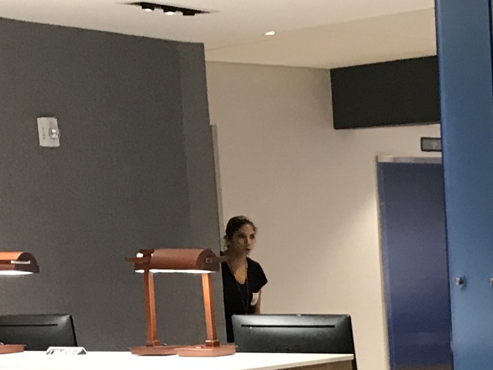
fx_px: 1652
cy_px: 525
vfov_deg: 12.3
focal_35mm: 116
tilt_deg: -9.2
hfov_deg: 15.5
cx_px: 759
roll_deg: +1.6
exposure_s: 1/20
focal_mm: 3.99
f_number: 1.8
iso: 40
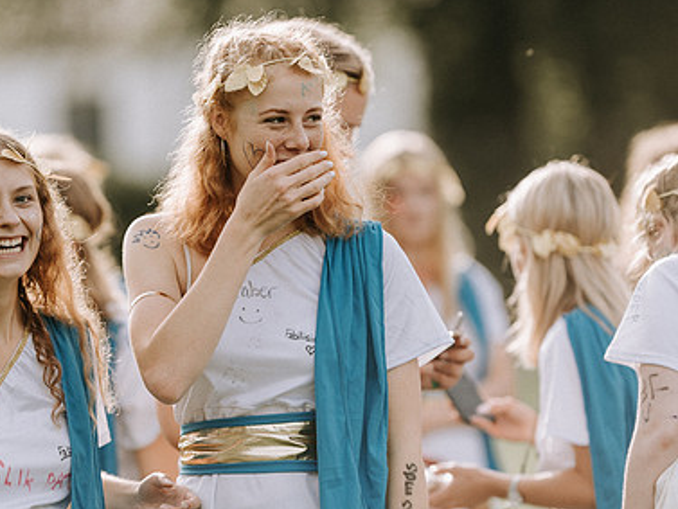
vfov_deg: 5.0
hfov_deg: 6.7
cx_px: 236
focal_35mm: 296
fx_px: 5799
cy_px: 283
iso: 100
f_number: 2
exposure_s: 1/1000
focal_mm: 200
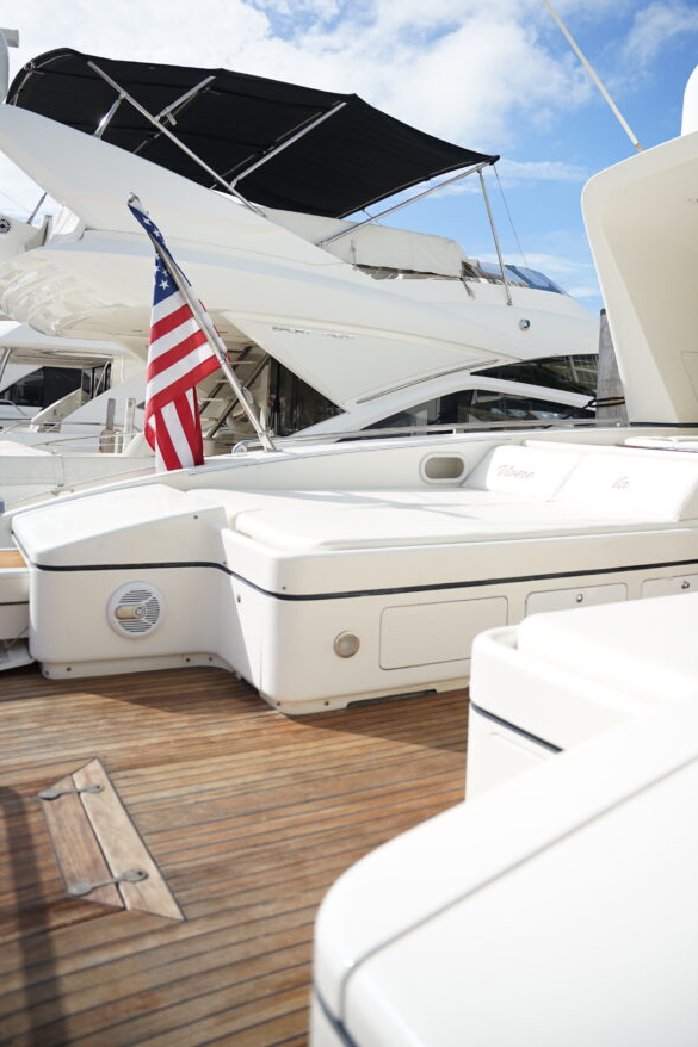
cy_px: 444
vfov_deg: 65.1
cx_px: 405
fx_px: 815
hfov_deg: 46.2
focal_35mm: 28
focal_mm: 24
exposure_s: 1/1600
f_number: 2.8
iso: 100
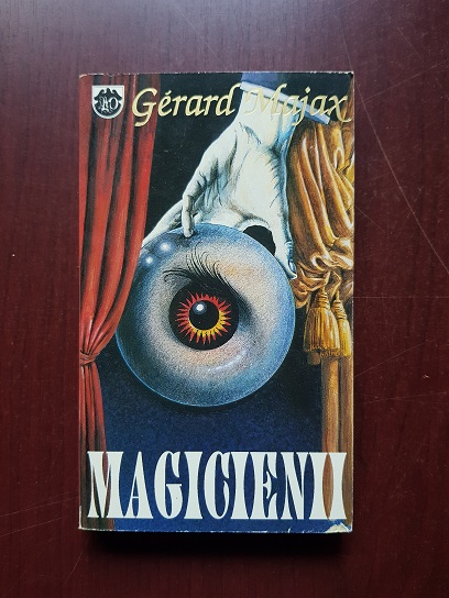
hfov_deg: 53.1
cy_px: 299
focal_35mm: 26
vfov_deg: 67.3
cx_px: 224
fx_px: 450
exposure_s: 1/14
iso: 200
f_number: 1.7
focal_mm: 4.3
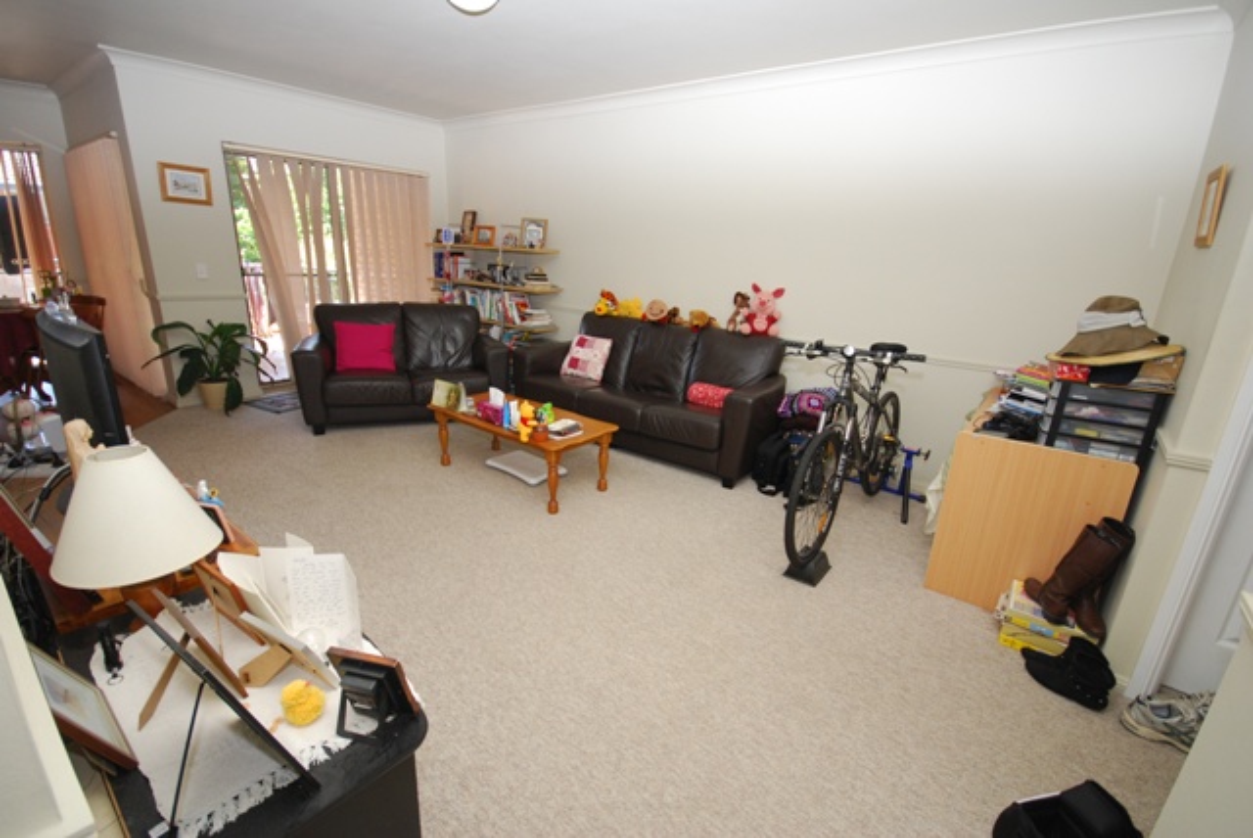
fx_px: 523
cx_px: 626
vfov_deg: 77.4
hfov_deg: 100.3
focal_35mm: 15
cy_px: 419
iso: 400
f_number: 4
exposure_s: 1/60
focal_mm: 10
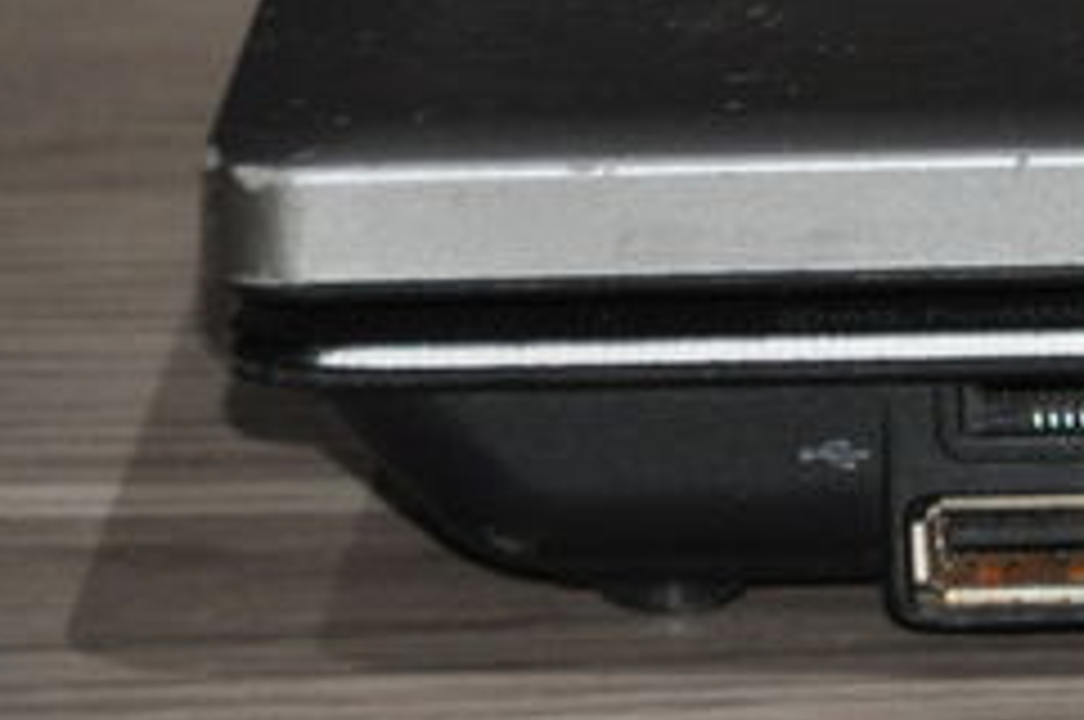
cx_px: 2240
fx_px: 21681
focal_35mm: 721
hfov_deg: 2.8
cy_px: -135
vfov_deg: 1.9
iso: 800
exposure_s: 1/60
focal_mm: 116
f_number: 5.6
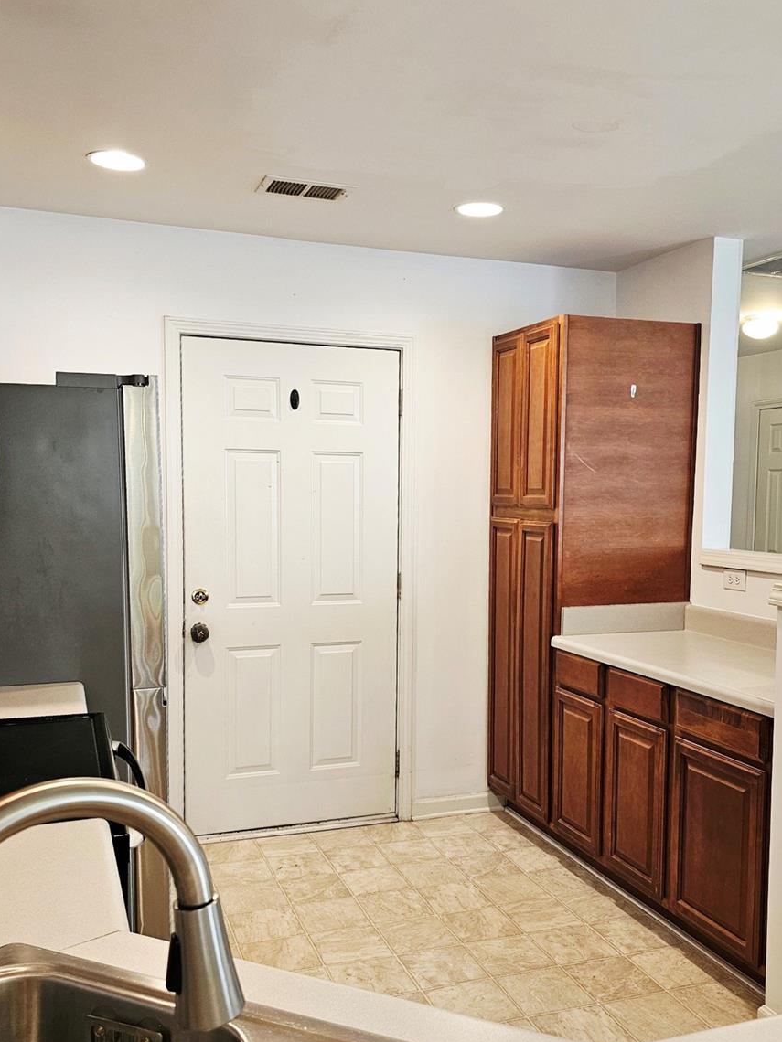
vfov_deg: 58.3
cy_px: 569
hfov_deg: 45.4
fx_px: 934
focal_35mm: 31
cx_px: 419
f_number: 1.7
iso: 200
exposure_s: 1/120
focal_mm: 6.3
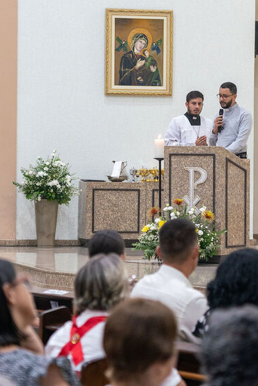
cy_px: 133
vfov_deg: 12.1
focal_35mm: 169
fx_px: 1815
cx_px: 188
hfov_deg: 8.1
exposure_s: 1/125
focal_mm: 70
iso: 1600
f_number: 2.8
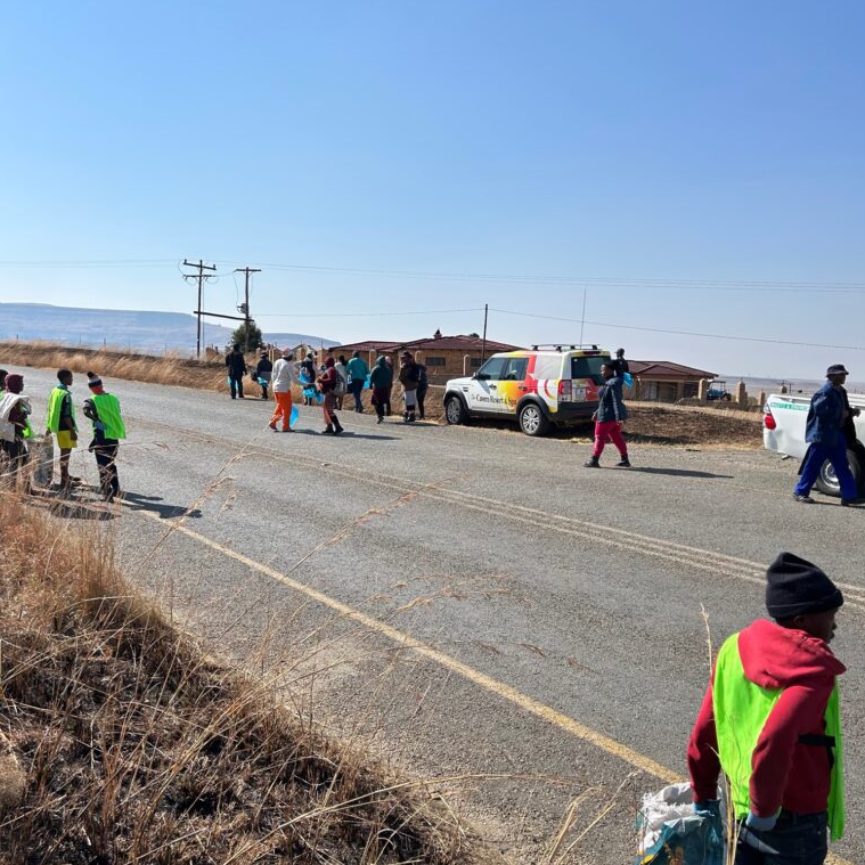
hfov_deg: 52.5
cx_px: 434
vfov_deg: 52.3
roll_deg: -1.0
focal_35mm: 31
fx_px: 876
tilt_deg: -8.3
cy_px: 507
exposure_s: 1/4630
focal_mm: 5.7
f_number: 1.5
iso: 50
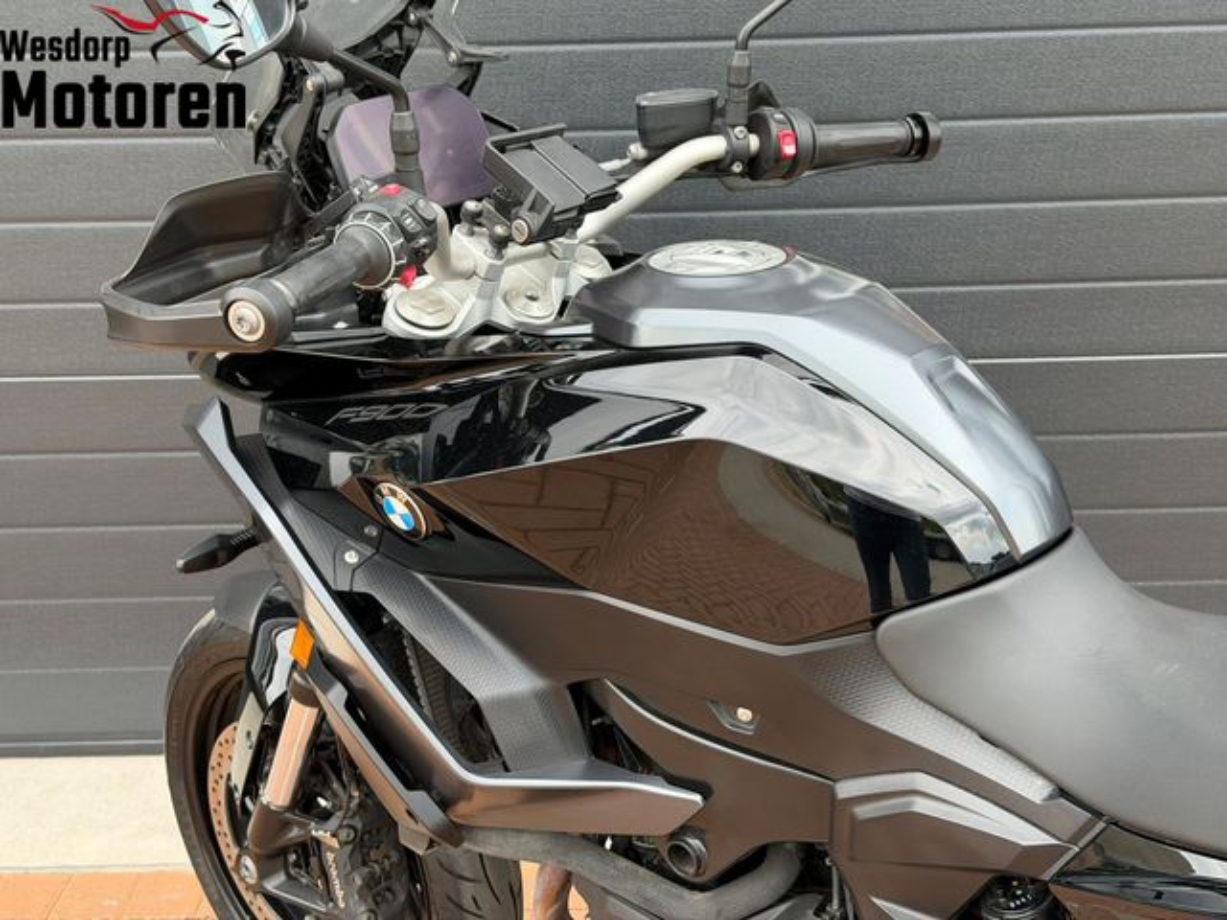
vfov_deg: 30.3
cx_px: 614
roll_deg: +1.3
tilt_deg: -19.4
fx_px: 1701
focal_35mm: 48
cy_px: 460
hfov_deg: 39.7
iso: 80
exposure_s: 1/334
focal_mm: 6.76
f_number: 1.78
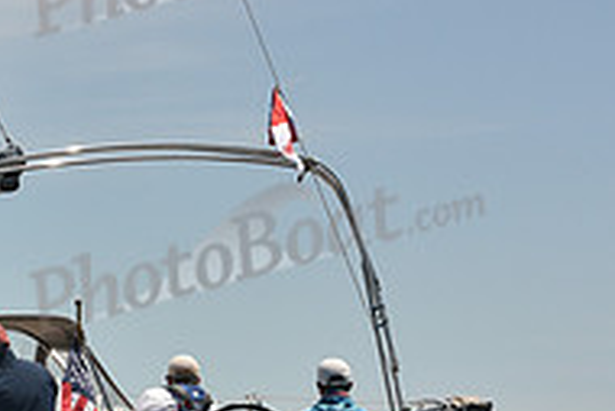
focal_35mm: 214
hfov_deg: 9.5
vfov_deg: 6.4
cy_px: 464
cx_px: -136
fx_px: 3659
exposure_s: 1/800
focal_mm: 70
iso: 250
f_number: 5.6
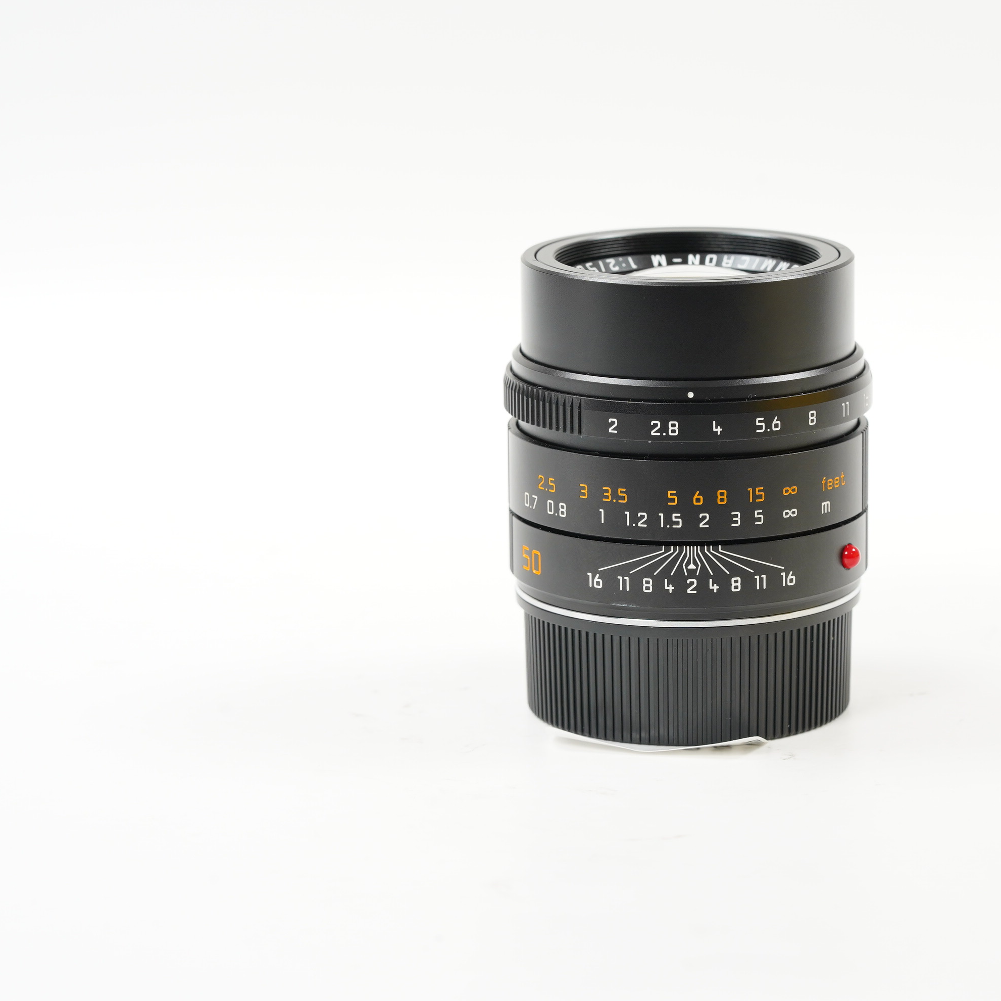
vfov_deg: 15.0
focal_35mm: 116
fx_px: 3795
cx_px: 696
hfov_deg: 15.0
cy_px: 498
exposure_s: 1/10
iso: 1000
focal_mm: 90
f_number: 9
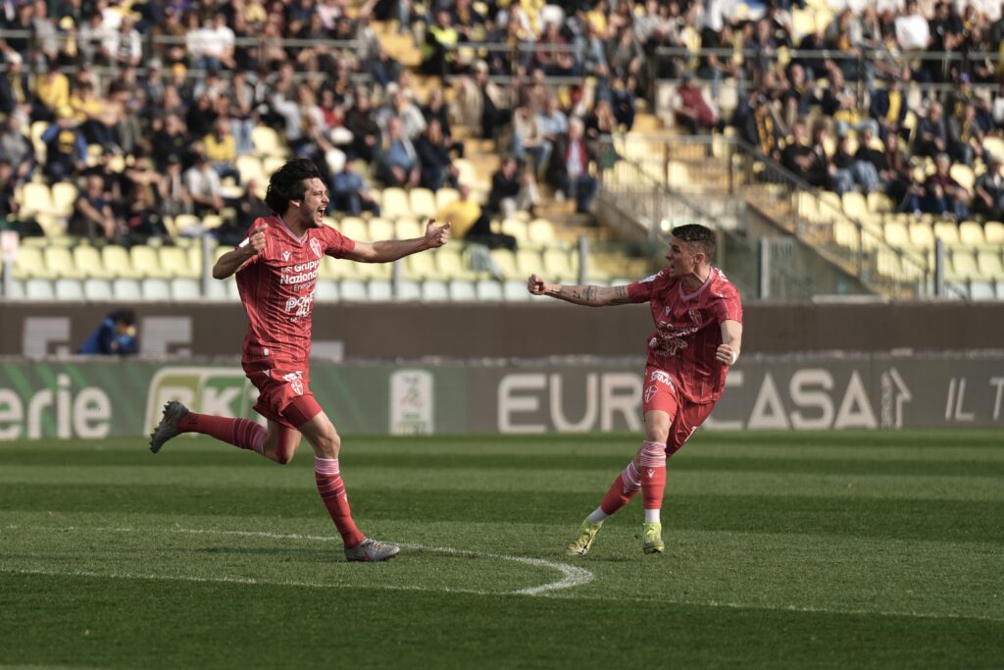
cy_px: 335
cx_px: 502
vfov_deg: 6.9
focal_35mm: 200
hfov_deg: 10.3
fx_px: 5578
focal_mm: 200
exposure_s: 1/1250
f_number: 3.2
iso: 64
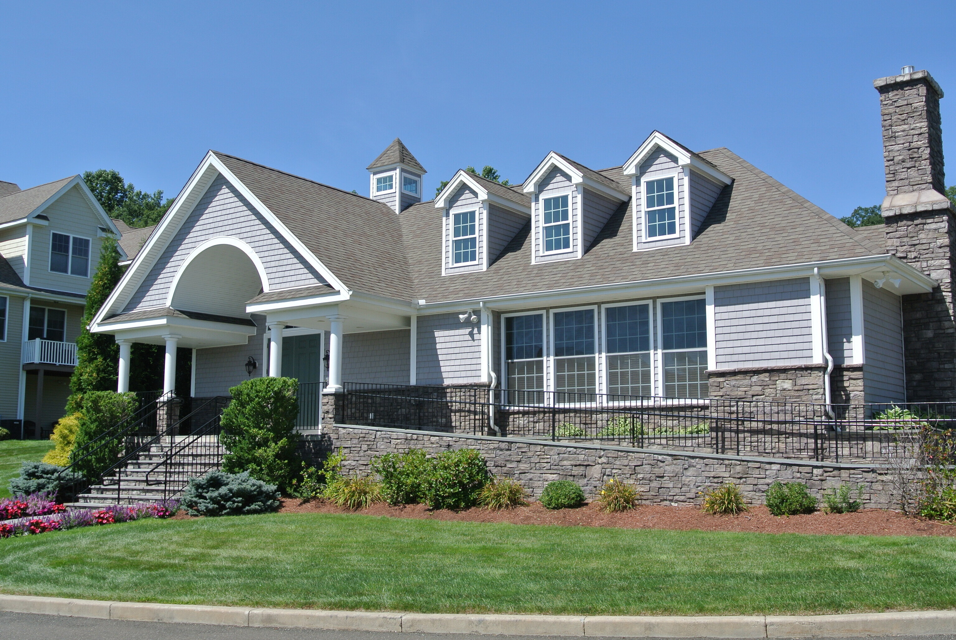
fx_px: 1037
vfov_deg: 34.3
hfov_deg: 49.5
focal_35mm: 39
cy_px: 320
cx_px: 478
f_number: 6.3
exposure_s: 1/320
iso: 100
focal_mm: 14.5
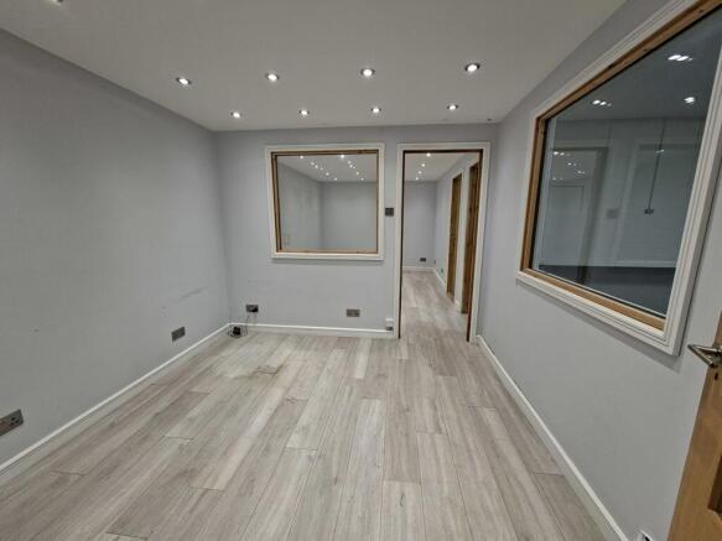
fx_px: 271
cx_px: 361
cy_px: 270
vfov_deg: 89.9
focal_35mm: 13
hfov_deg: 106.2
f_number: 2.2
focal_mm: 1.74
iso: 64
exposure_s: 1/40
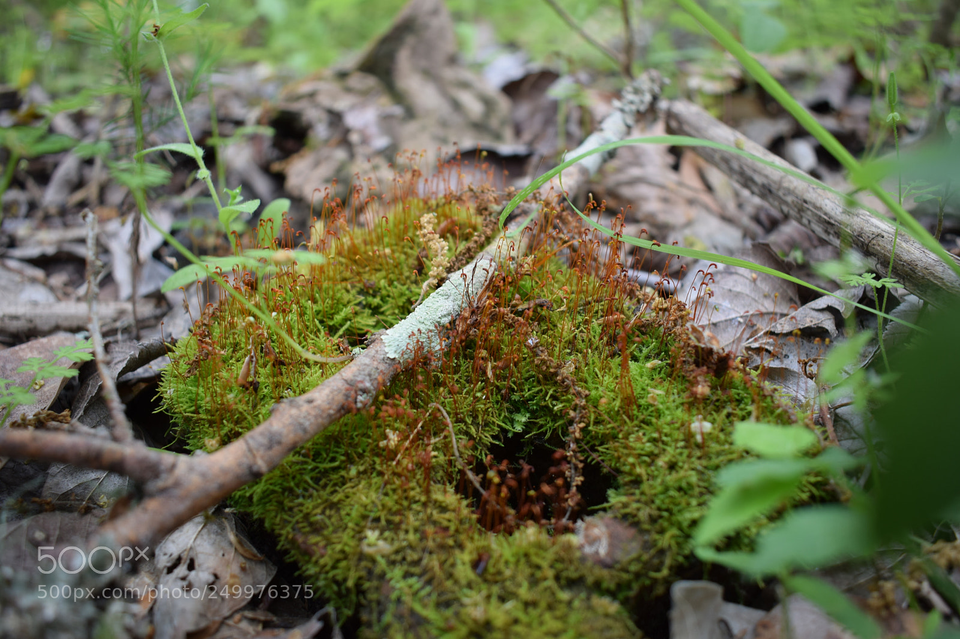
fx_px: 840
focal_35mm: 32
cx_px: 480
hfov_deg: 59.5
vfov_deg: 41.7
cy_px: 320
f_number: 3.8
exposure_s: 1/25
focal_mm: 21
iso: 100
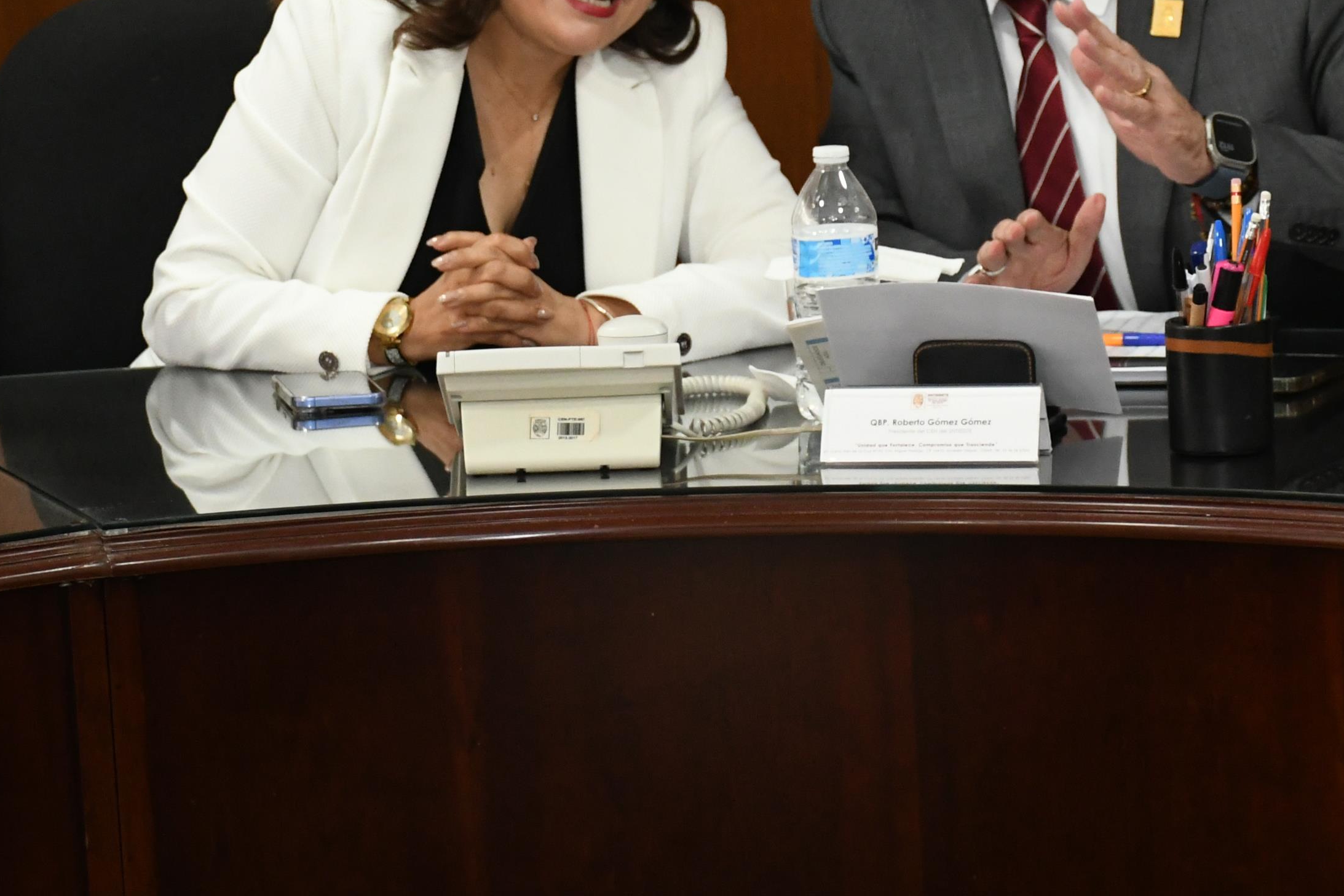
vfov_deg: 9.2
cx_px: 737
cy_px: 94
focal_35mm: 149
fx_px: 5562
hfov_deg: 13.8
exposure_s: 1/100
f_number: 4.8
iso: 2500
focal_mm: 52
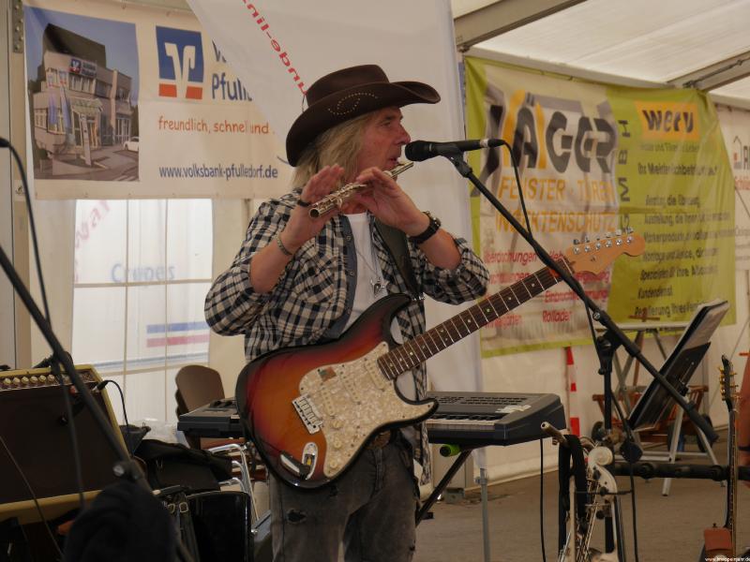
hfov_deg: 18.2
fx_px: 2340
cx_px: 375
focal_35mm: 108
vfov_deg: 13.7
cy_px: 281
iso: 200
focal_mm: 54
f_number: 5.6
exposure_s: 1/125
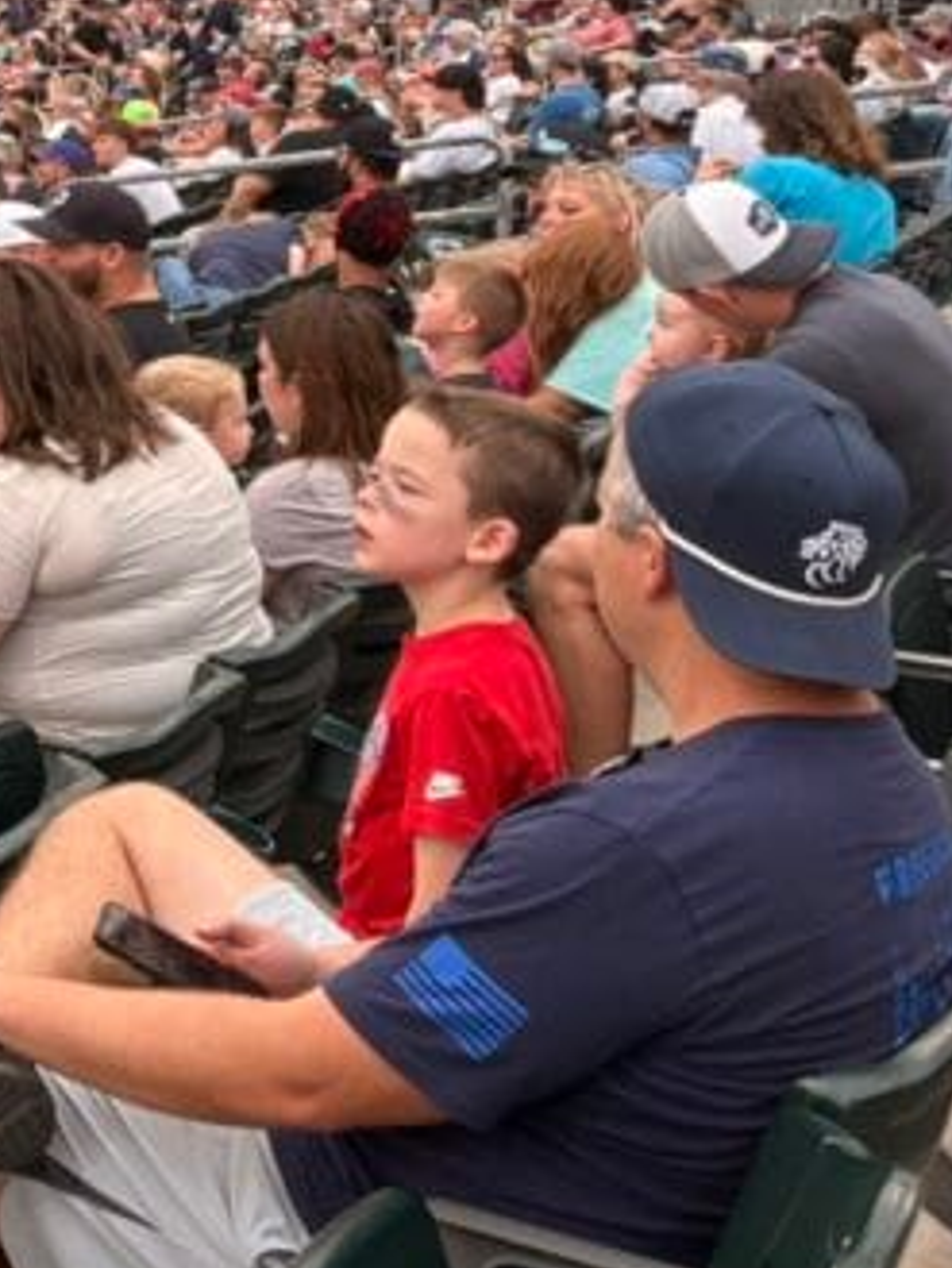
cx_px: -829
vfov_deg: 23.3
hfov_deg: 15.4
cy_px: 77
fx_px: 2968
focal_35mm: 81
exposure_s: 1/194
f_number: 1.6
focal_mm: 5.96
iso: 40
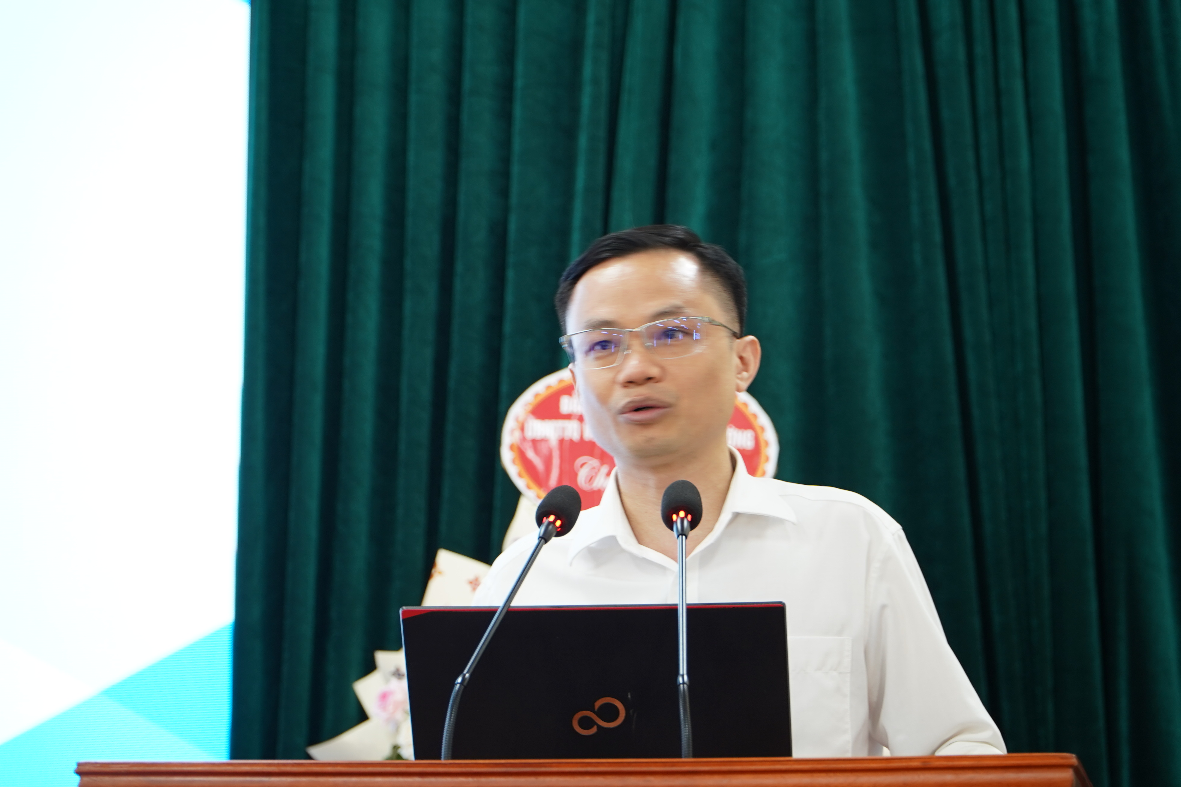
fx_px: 3838
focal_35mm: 117
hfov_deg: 17.5
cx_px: 590
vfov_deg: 11.7
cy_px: 394
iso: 250
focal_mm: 78
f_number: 4
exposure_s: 1/10
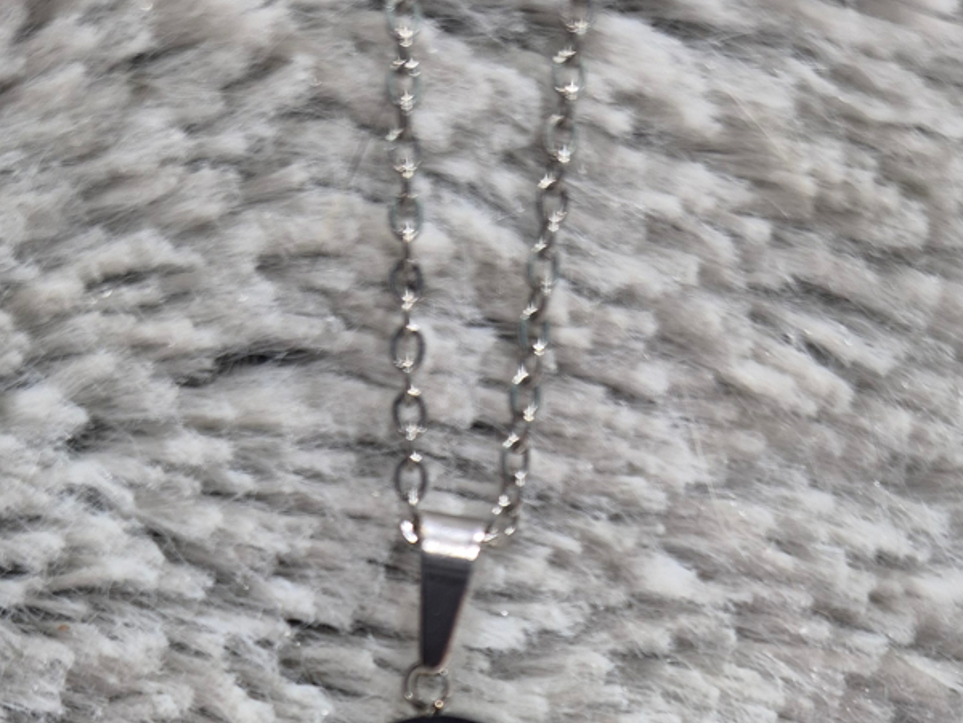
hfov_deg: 41.2
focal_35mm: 46
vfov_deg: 27.1
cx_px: 523
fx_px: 1280
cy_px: 909
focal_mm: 5.4
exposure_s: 1/120
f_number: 1.8
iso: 100
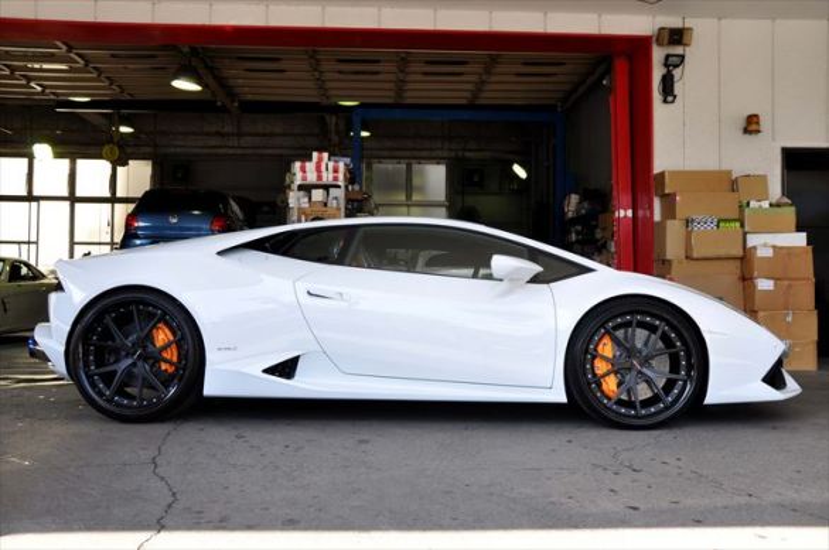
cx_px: 414
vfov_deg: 39.9
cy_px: 275
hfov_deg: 57.3
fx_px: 759
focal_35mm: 33
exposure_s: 1/60
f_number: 8
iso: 200
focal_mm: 22
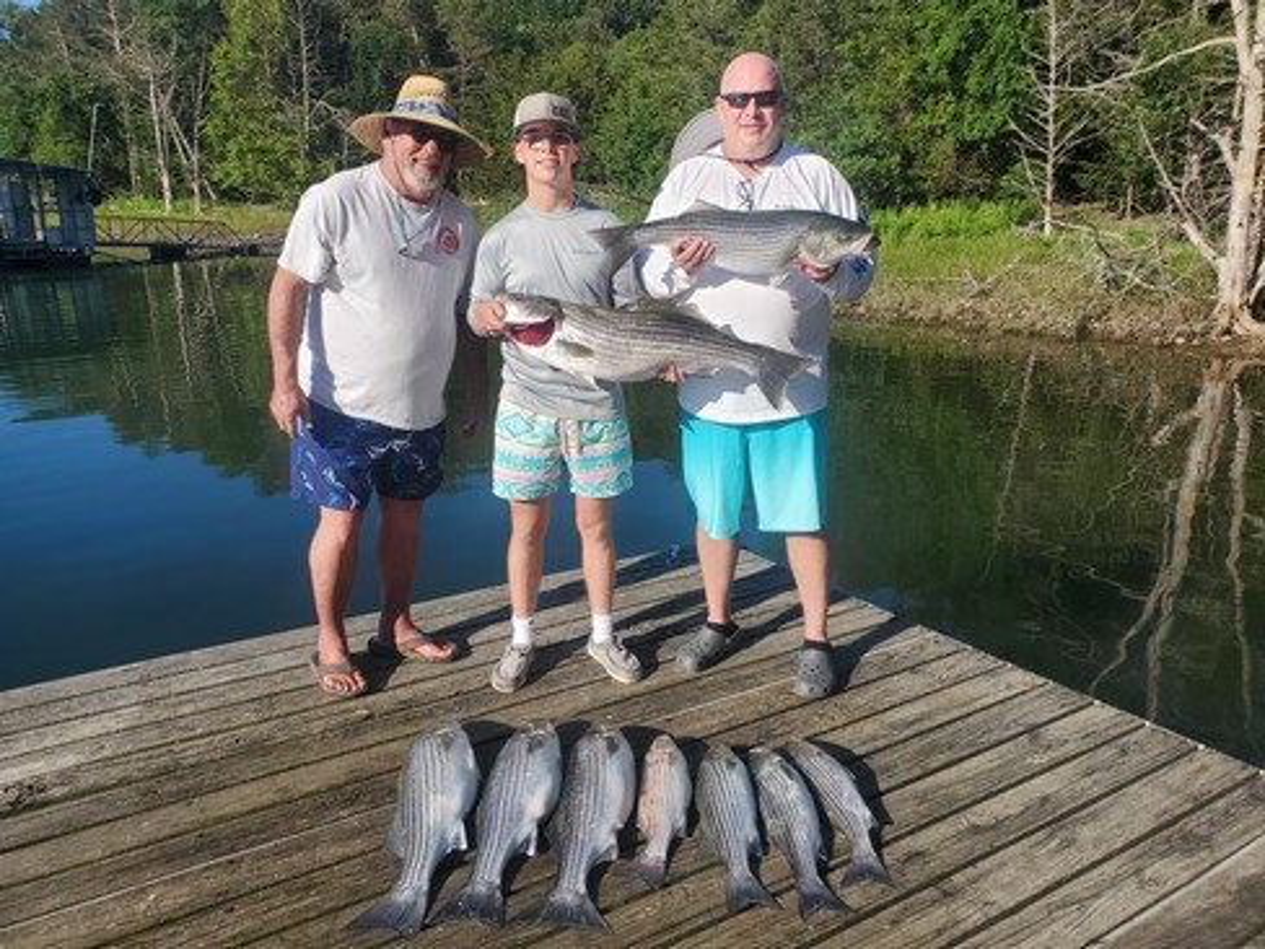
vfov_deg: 53.1
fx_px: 950
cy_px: 474
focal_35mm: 26
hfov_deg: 67.3
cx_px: 632
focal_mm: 4.3
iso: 50
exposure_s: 1/1542
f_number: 2.4
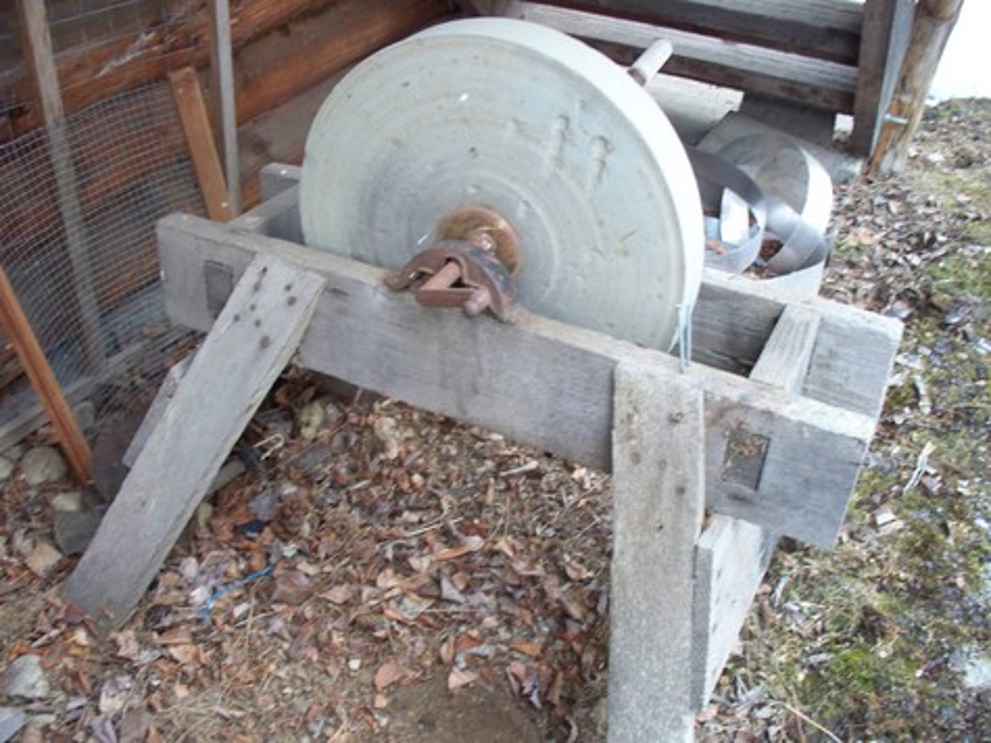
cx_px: 496
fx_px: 1030
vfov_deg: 39.6
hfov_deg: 51.4
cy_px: 372
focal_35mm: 36
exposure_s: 1/60
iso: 200
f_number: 2.8
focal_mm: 7.54
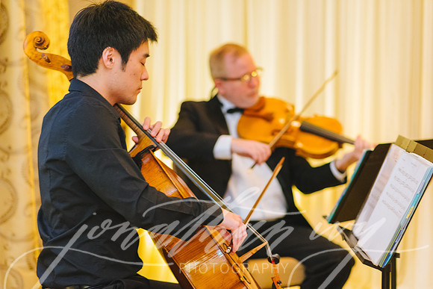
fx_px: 1023
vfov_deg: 16.1
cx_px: 216
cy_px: 144
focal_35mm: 85
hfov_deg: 23.9
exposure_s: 1/125
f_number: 2.2
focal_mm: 85
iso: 3200
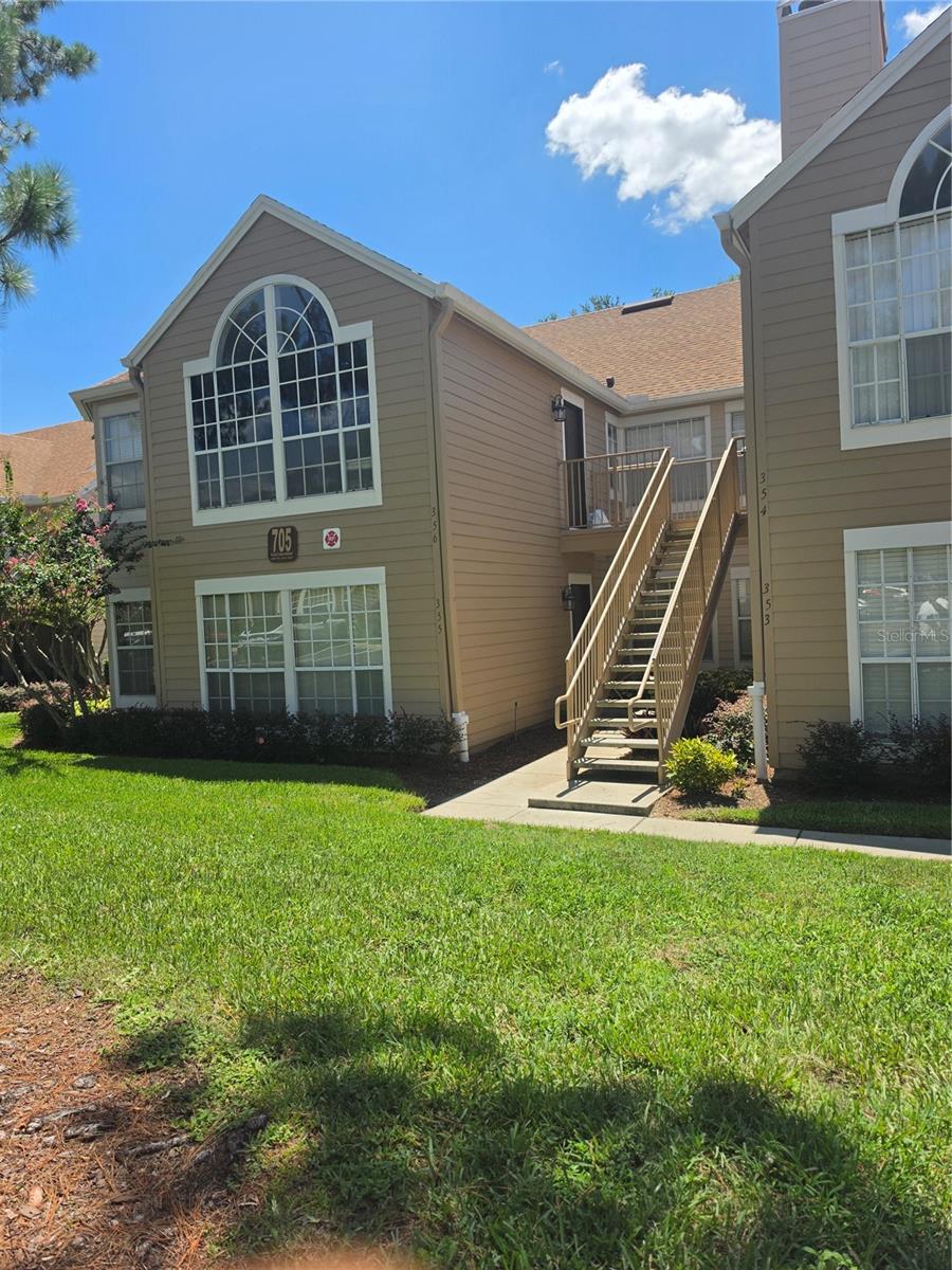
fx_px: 843
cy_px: 635
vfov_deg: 73.9
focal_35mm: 23
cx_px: 476
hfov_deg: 58.9
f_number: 1.4
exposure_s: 1/7058
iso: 64
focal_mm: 6.5
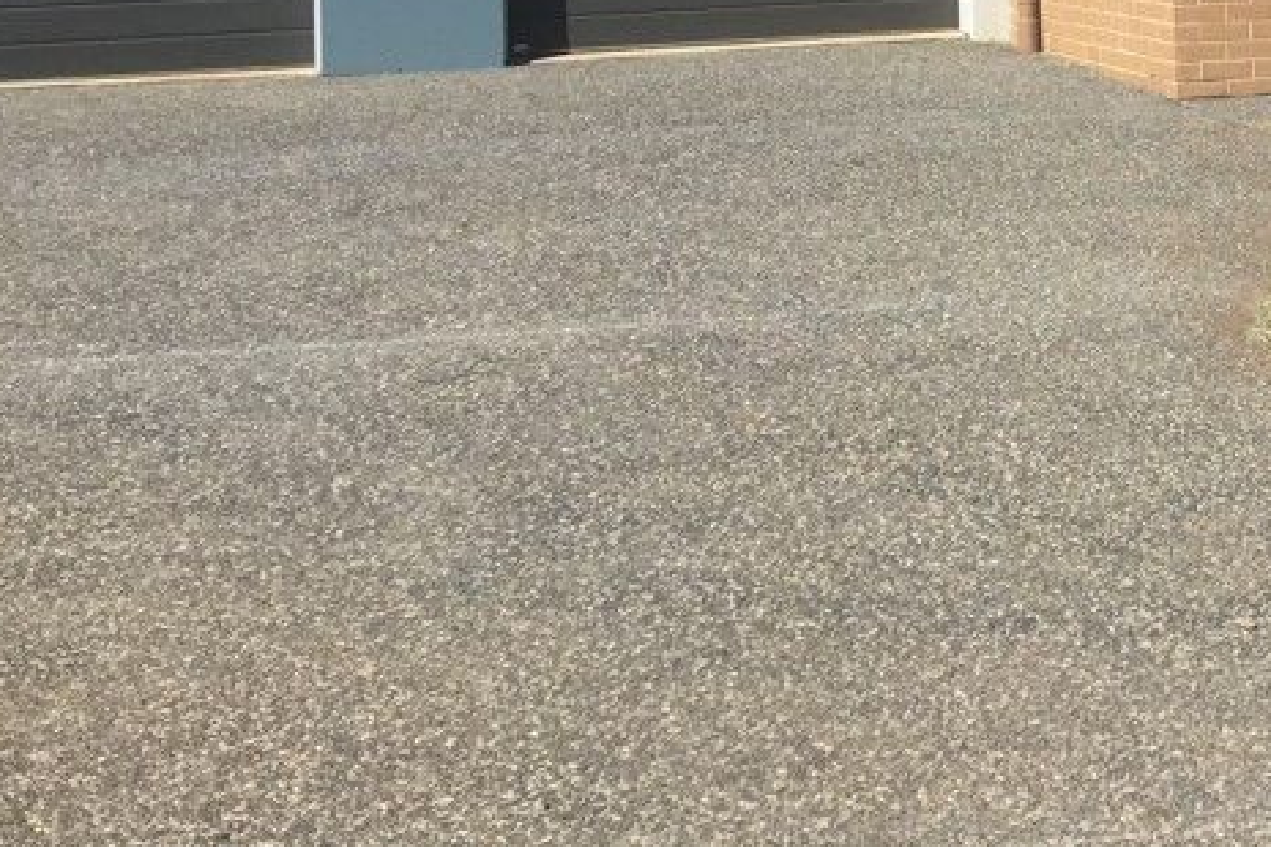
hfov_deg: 26.8
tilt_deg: -0.6
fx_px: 2506
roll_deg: +1.3
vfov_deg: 18.2
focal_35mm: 71
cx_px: 1298
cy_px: -169
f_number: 2.4
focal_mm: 3.3
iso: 25
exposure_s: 1/2146
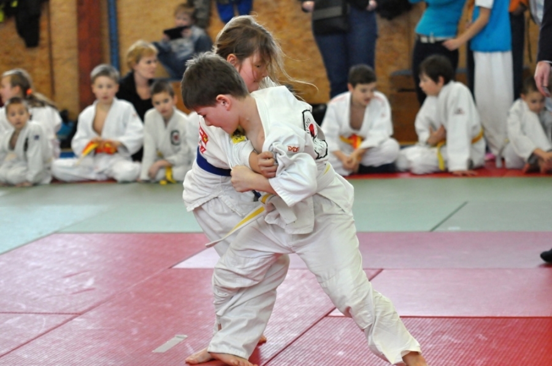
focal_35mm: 105
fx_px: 1607
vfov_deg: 13.0
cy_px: 183
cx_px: 276
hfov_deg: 19.5
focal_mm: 70
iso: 3200
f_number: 3.2
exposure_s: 1/800
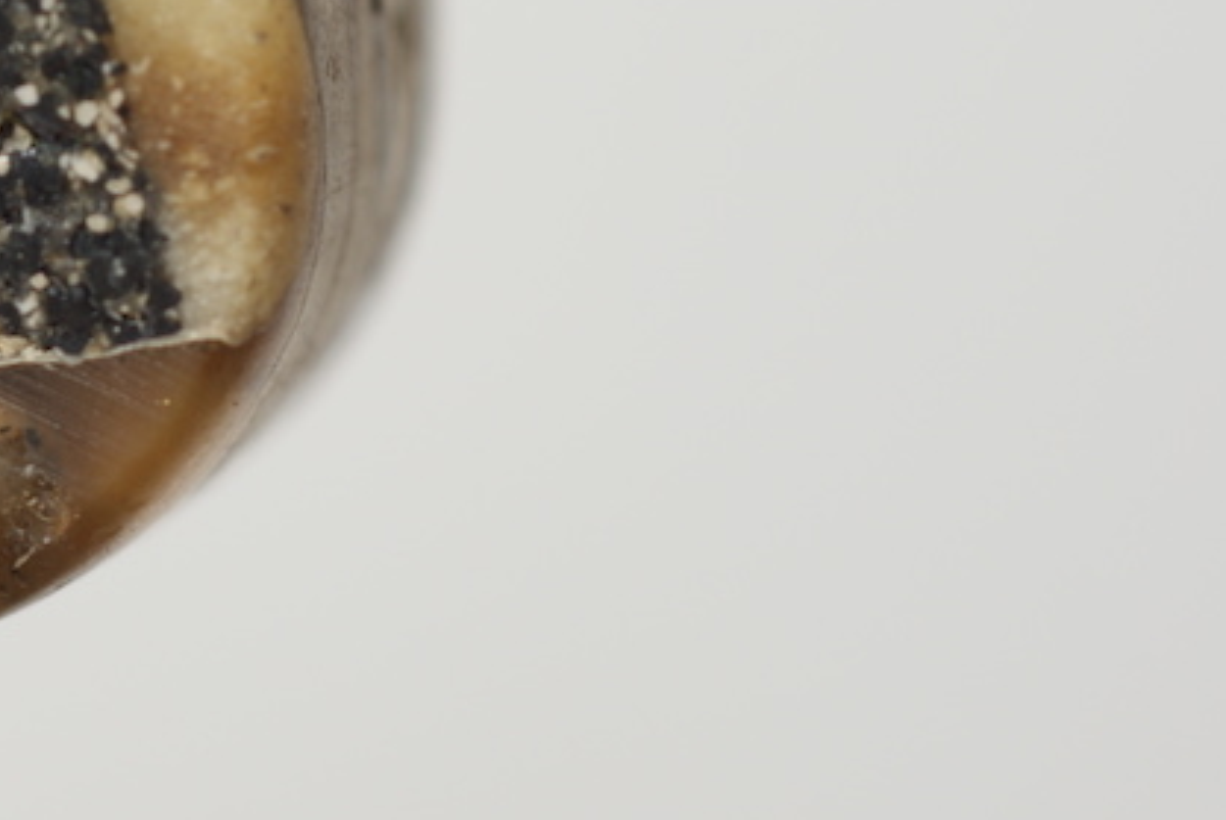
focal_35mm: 180
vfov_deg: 7.6
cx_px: -203
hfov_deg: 11.2
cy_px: 72
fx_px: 6136
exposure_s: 1/100
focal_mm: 50
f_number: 4.5
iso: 100
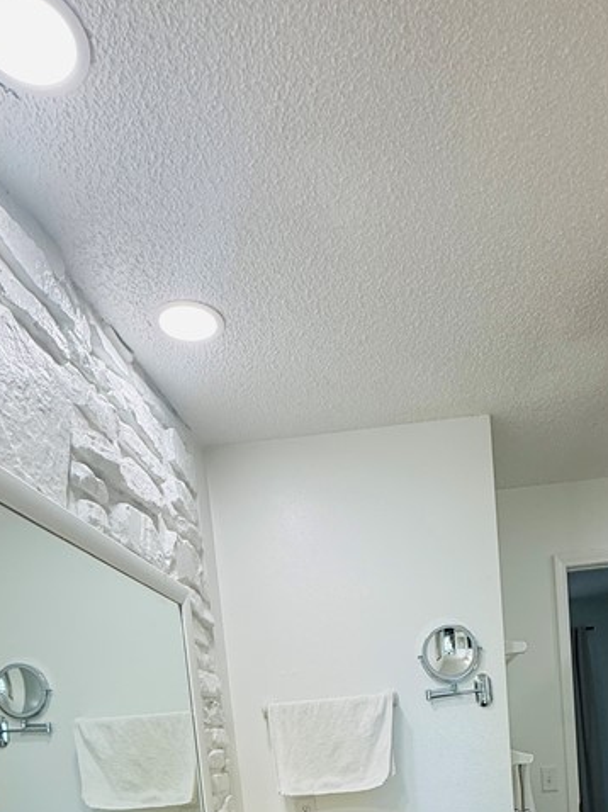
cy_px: 831
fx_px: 703
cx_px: 387
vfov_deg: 48.2
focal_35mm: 30
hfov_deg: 46.3
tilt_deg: -6.0
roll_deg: +4.2
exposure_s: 1/120
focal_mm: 2.22
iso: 100
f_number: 2.2
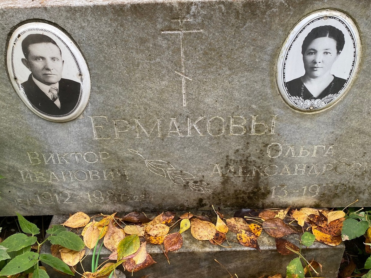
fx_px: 343
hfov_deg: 56.8
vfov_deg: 44.0
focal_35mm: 32
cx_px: 186
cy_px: 116
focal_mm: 4.25
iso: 32
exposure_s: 1/161
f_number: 1.8
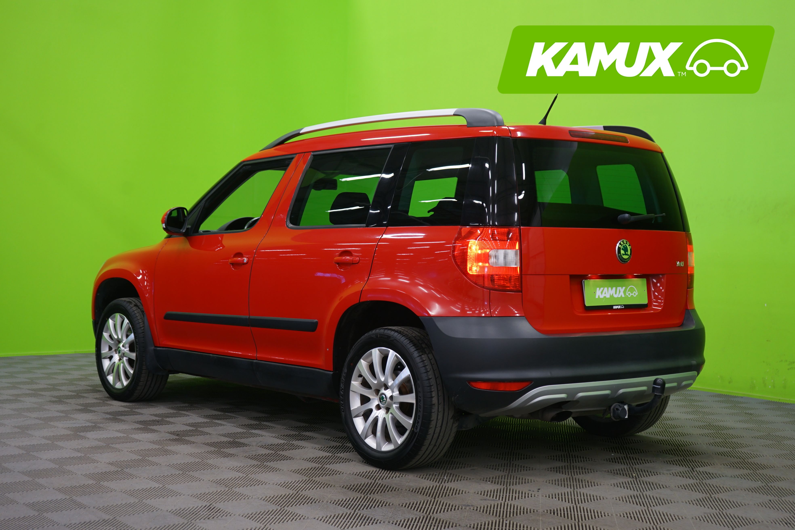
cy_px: 265
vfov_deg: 27.0
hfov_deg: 39.6
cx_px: 398
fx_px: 1104
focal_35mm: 50
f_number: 4.5
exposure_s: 1/8
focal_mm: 50
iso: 400
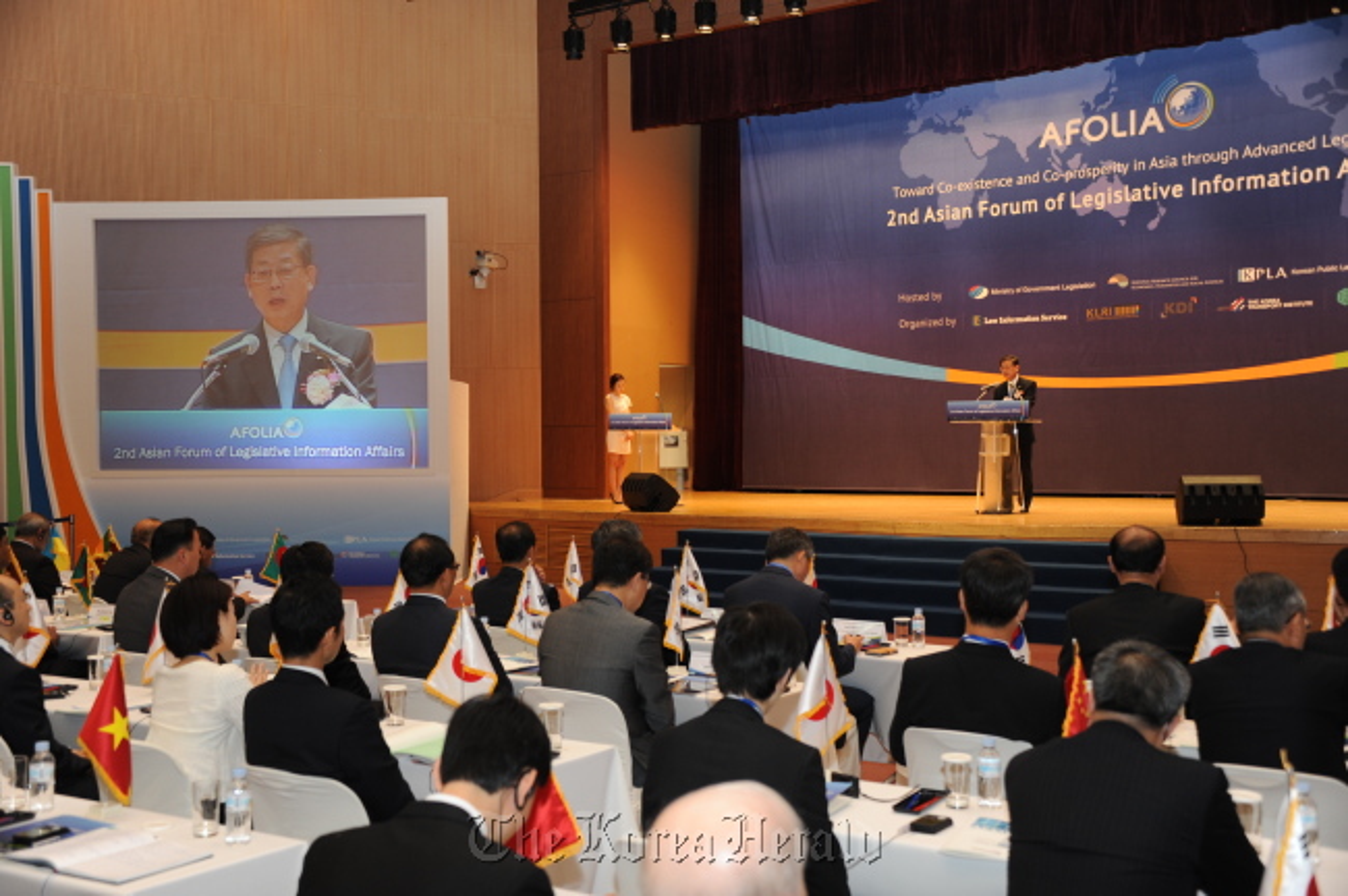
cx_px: 674
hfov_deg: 48.5
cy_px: 448
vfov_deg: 33.3
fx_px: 1496
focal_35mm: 40
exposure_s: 1/60
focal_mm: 40
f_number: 4.5
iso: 800
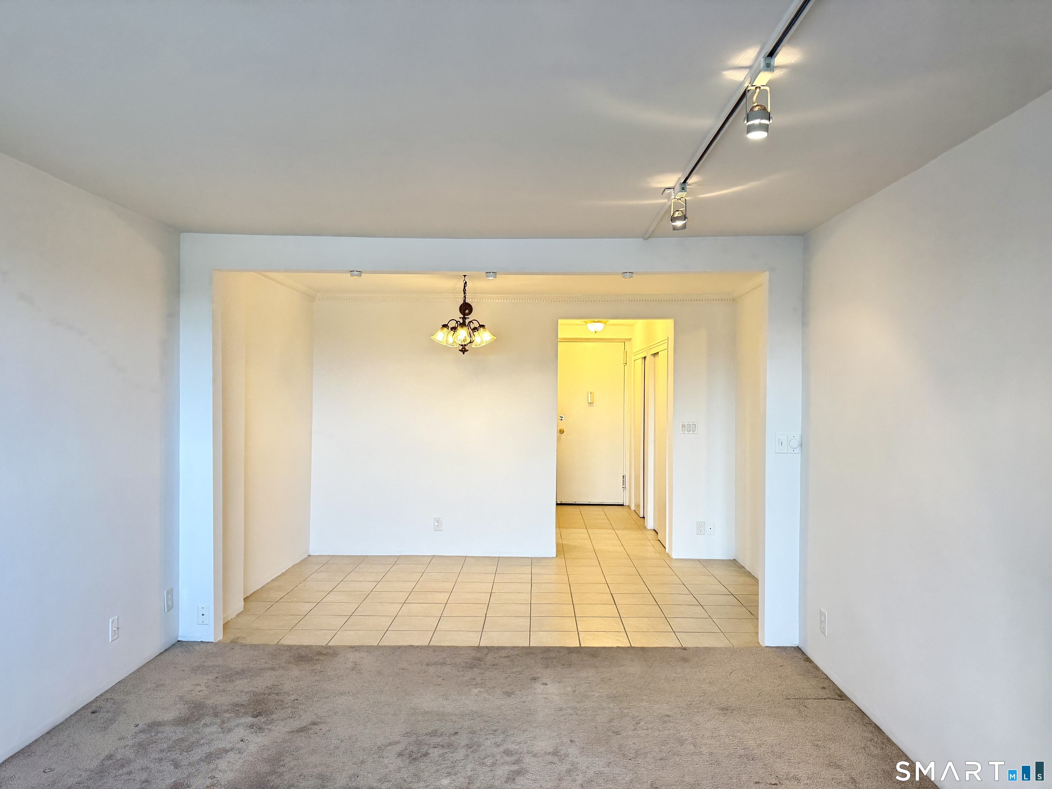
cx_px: 526
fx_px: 729
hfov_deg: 71.6
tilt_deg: -0.2
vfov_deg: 56.8
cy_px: 394
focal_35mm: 24
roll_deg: -0.5
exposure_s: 1/120
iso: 160
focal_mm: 6.76
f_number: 1.78
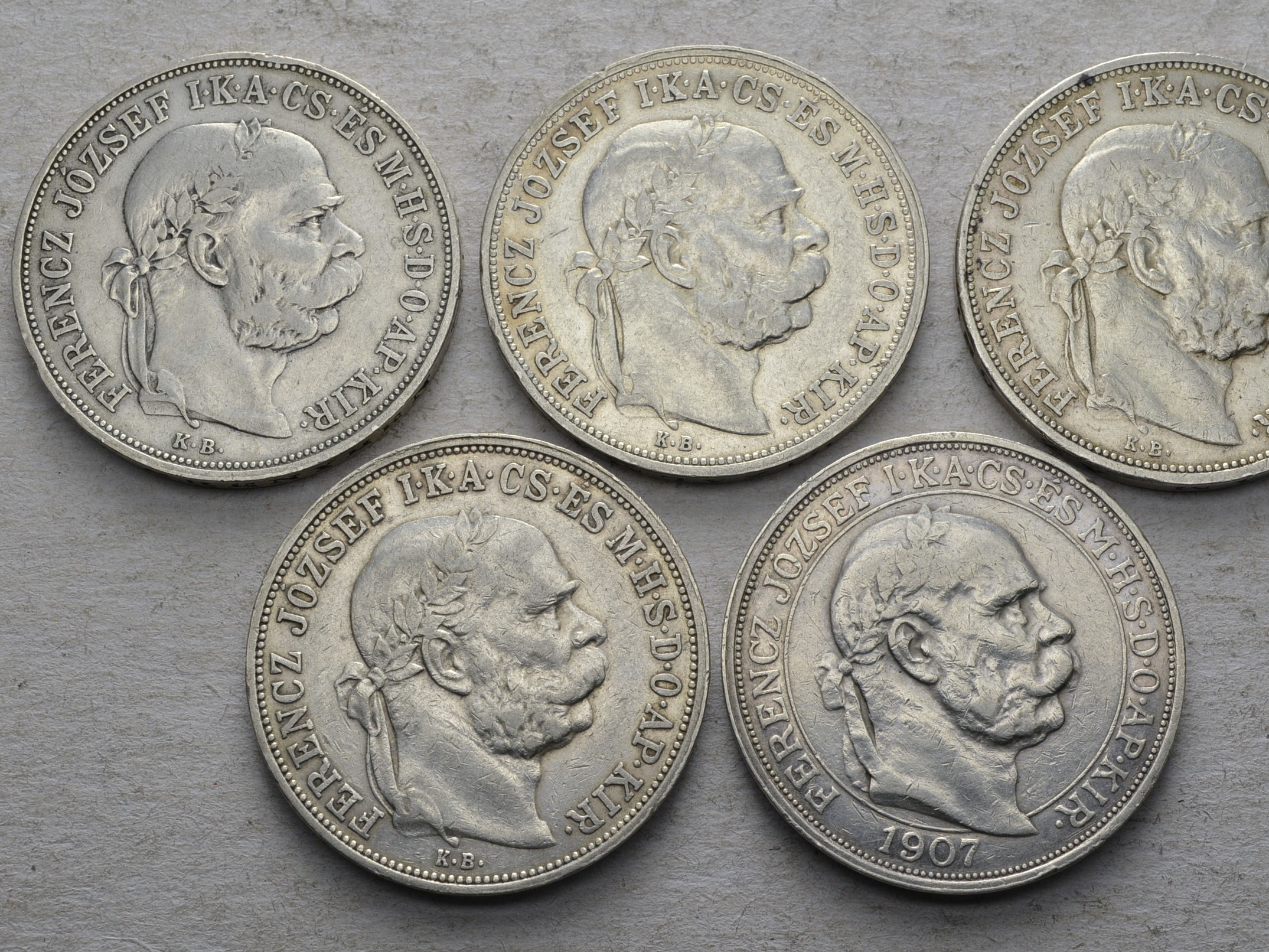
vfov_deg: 22.3
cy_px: 474
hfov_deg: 29.4
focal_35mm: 66
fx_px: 2420
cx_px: 709
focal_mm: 40
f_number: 14
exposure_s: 1/250
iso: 400
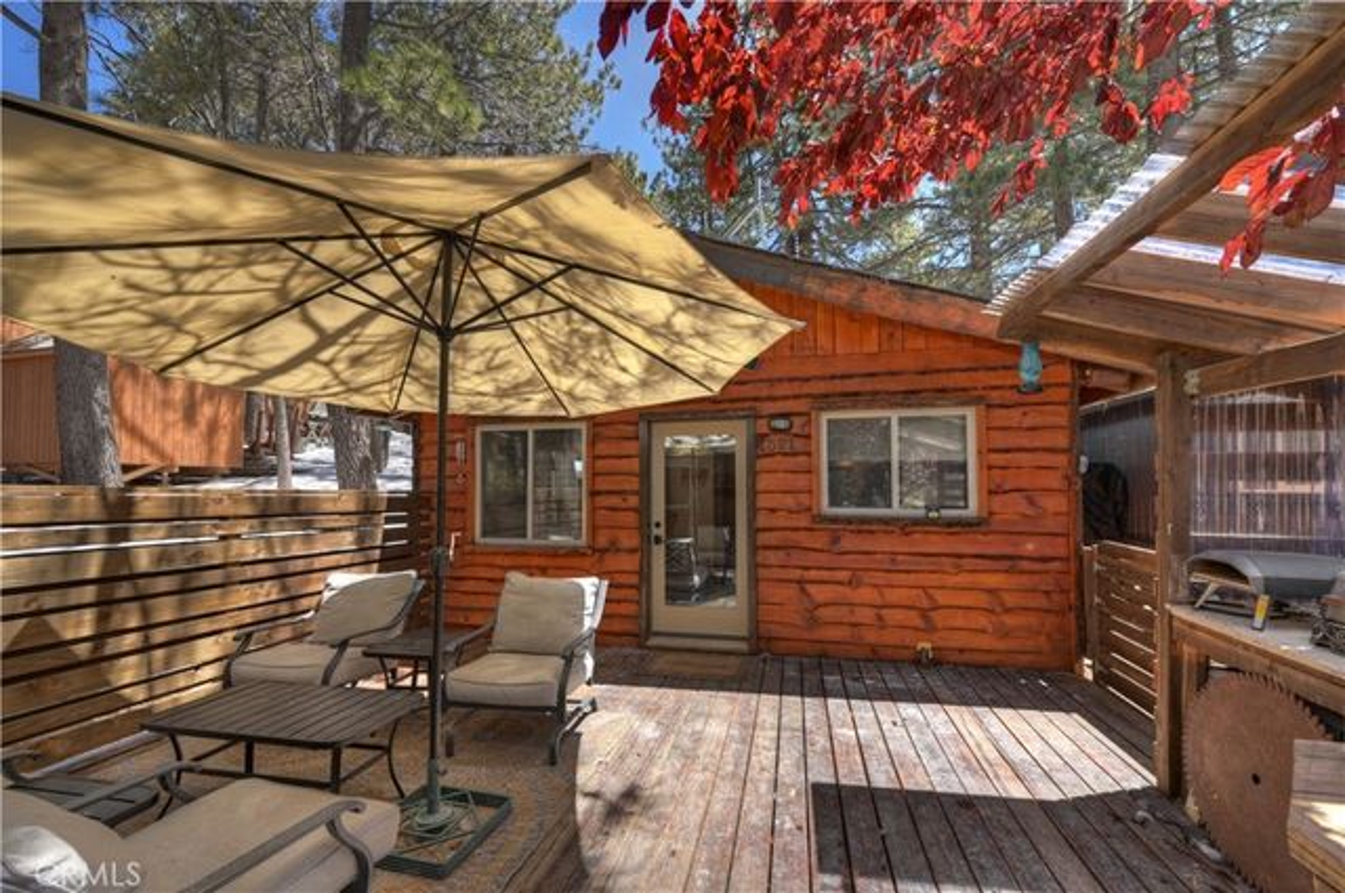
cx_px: 672
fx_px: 522
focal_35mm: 14
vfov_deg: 81.1
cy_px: 446
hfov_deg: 104.3
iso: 100
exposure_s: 1/400
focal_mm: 14
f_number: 8
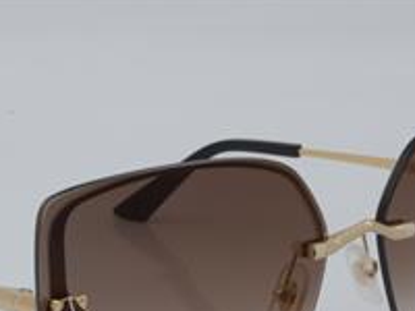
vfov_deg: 10.3
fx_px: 1726
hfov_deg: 13.7
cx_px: 164
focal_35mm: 144
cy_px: 267
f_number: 32
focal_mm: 50
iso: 100
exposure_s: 1/4
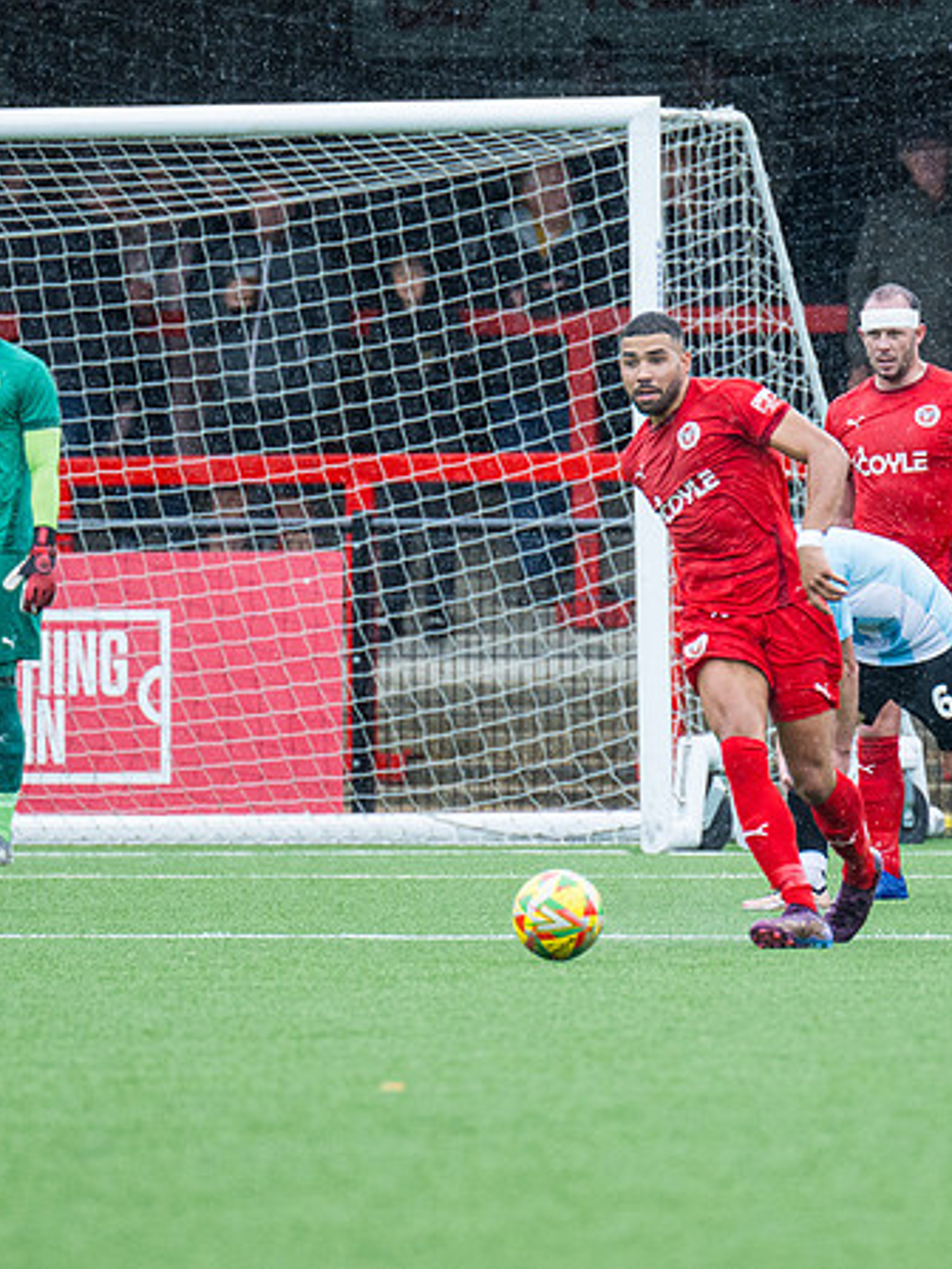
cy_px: 677
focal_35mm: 660
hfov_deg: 2.3
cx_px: 634
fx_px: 24202
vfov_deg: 3.0
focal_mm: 280
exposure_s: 1/1000
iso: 800
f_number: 4
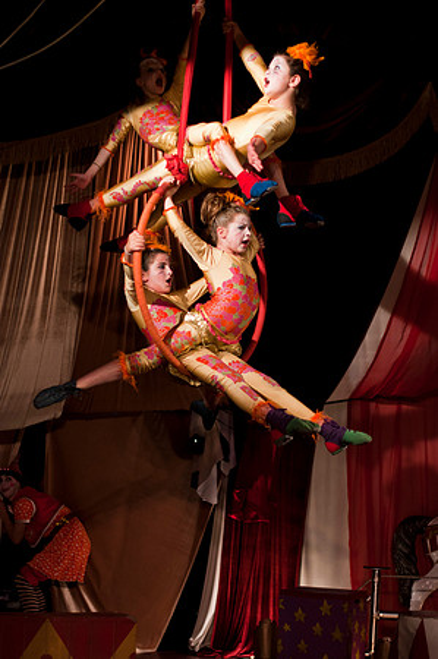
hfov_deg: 18.1
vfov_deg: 27.0
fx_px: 1372
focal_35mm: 75
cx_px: 219
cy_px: 330
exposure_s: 1/320
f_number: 1.4
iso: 800
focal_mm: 50
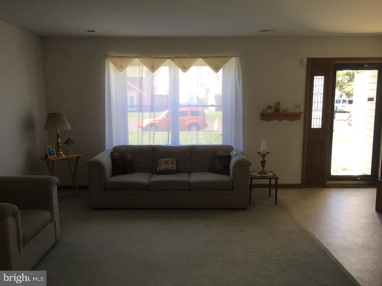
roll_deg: -0.4
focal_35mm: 29
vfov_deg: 48.2
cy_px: 143
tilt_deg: -7.6
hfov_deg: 61.7
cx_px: 191
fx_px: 320
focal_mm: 4.15
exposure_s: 1/120
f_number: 2.2
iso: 32
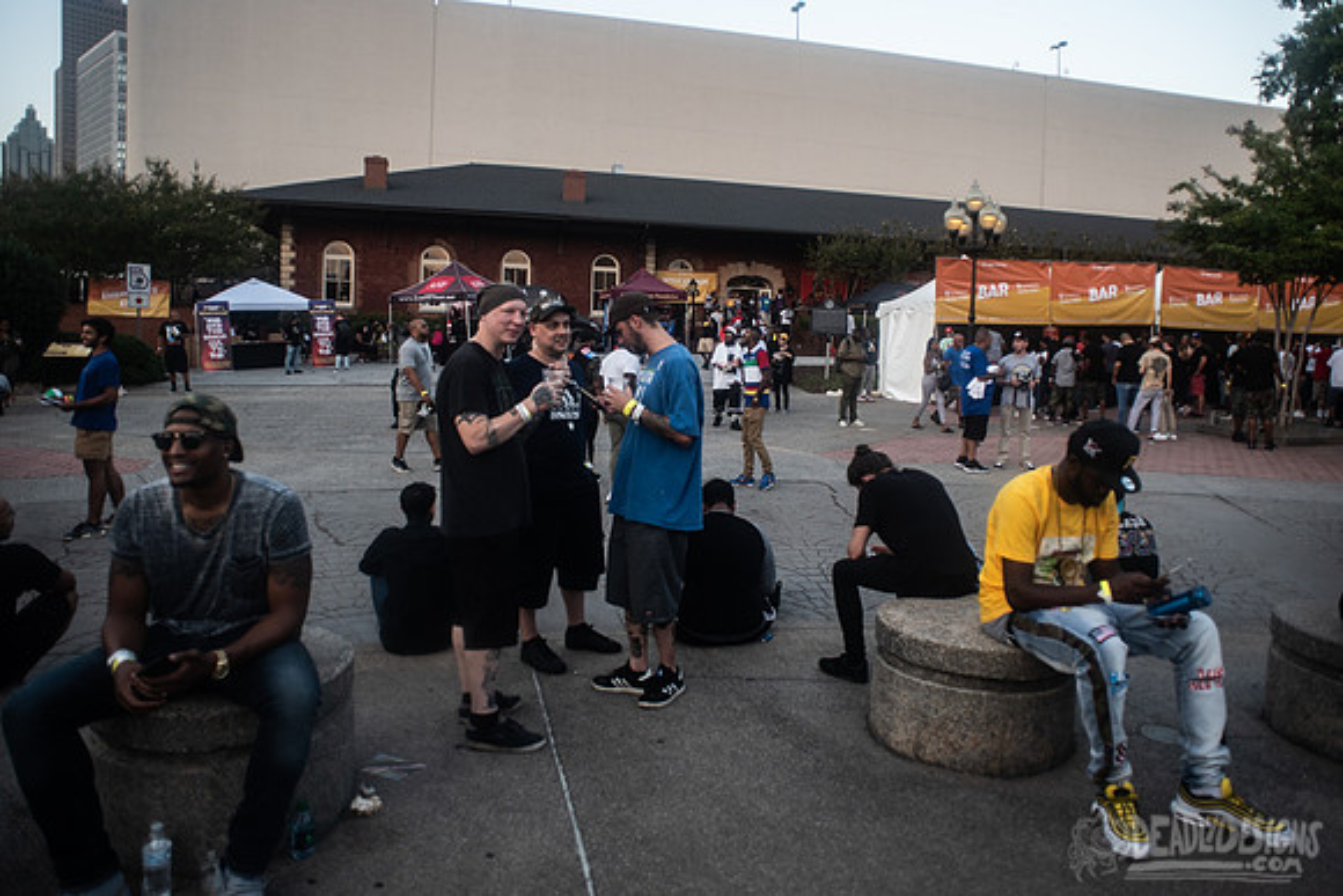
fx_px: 857
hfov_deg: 76.1
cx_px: 684
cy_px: 381
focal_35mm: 23
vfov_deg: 55.0
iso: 250
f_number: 3.5
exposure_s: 1/320
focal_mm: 20
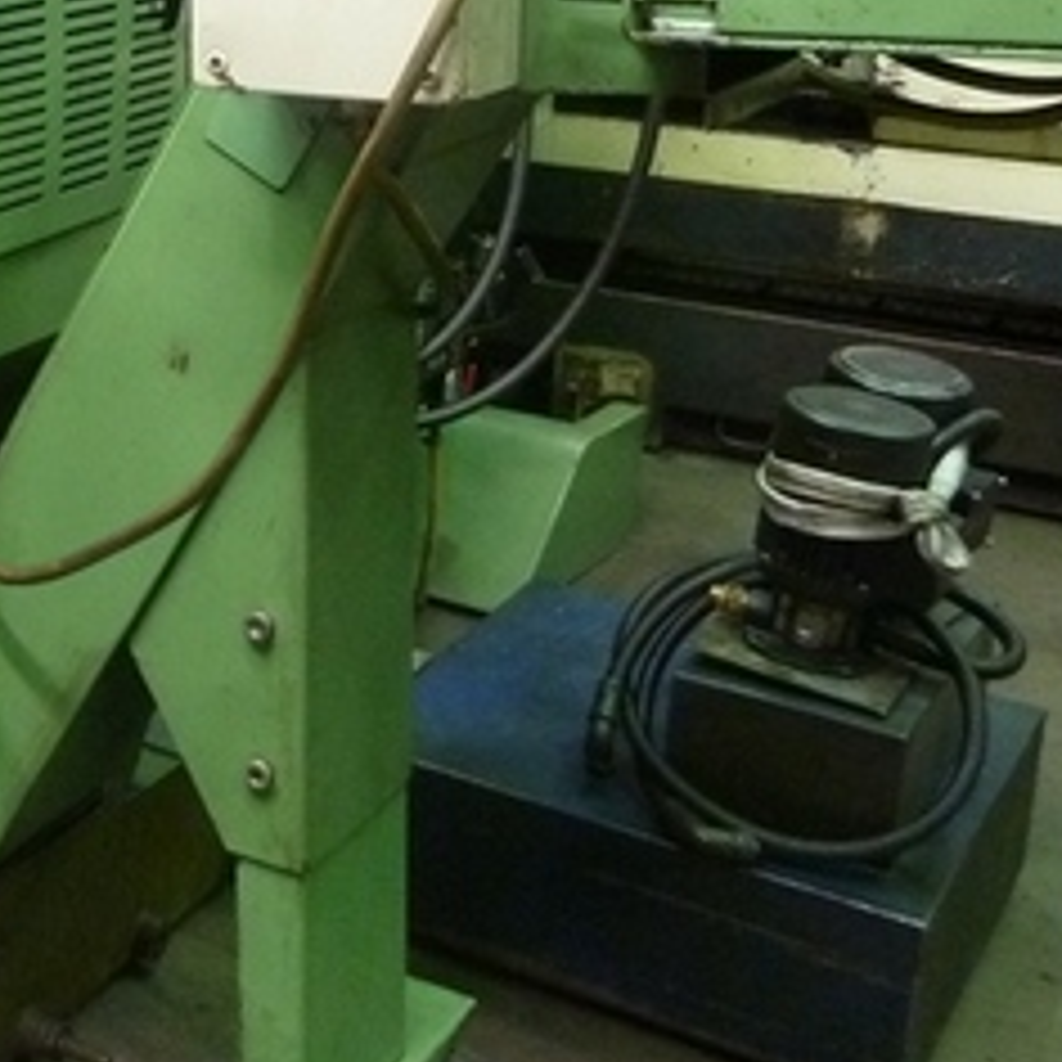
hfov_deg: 24.8
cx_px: -320
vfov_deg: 27.7
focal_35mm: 60
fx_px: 2083
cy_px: 140
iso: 400
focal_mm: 4.1
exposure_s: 1/13
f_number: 3.3
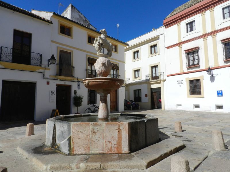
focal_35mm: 23
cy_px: 86
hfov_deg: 73.9
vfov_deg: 58.9
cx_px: 115
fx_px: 153
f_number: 5.6
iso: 160
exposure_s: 1/800
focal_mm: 4
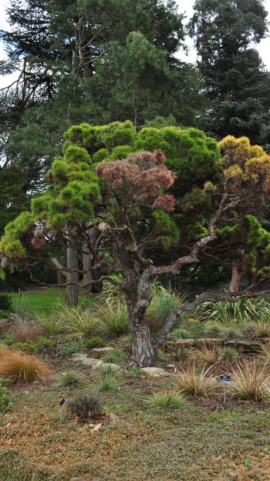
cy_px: 242
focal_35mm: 38
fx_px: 484
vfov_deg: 52.8
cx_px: 136
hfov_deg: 31.2
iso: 250
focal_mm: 24
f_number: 8
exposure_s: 1/250
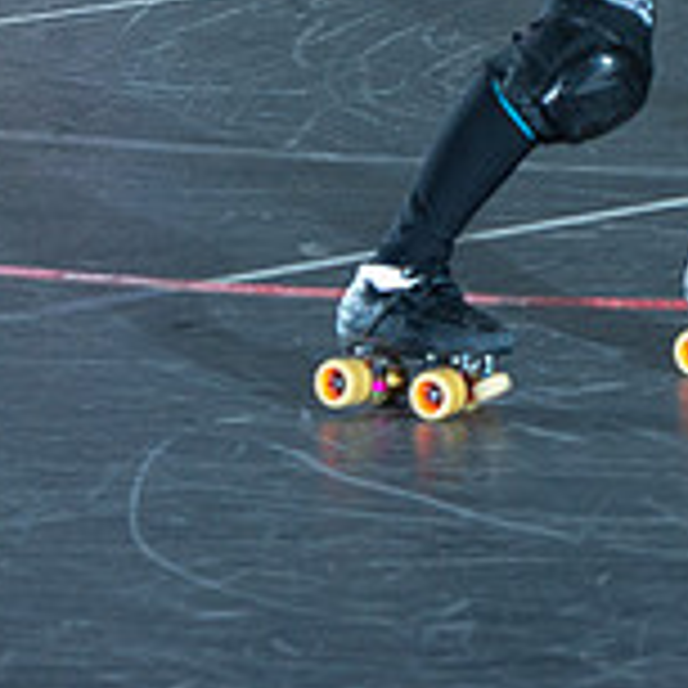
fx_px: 8140
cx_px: 1057
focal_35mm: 362
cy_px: -164
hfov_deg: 4.8
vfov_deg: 4.8
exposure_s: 1/160
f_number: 8
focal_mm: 112
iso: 800
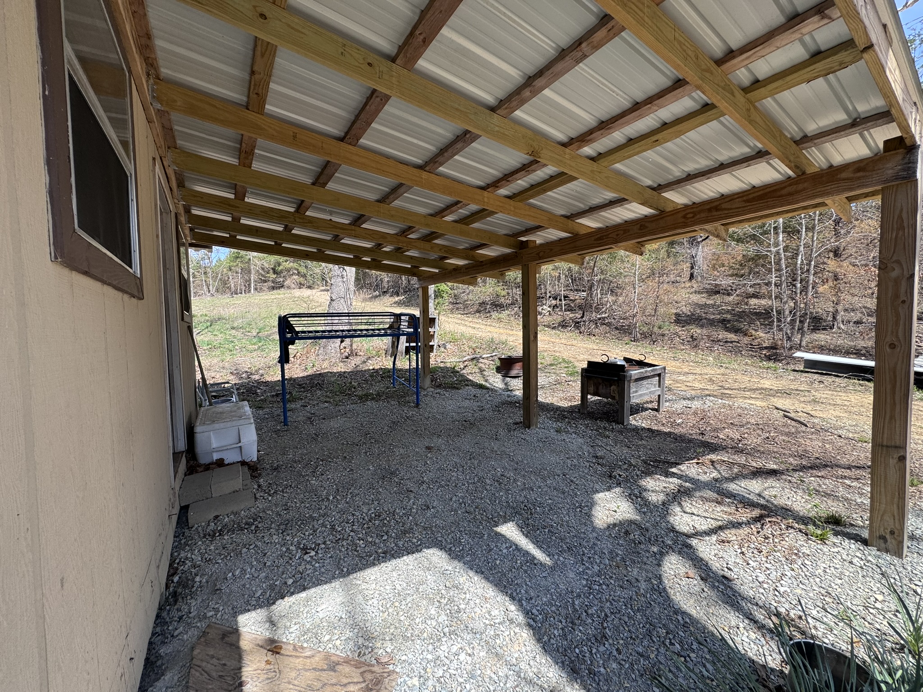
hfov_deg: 102.1
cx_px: 462
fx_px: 373
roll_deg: +1.0
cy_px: 346
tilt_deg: -1.9
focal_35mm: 14
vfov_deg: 85.7
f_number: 2.2
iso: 40
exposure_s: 1/556
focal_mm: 2.22
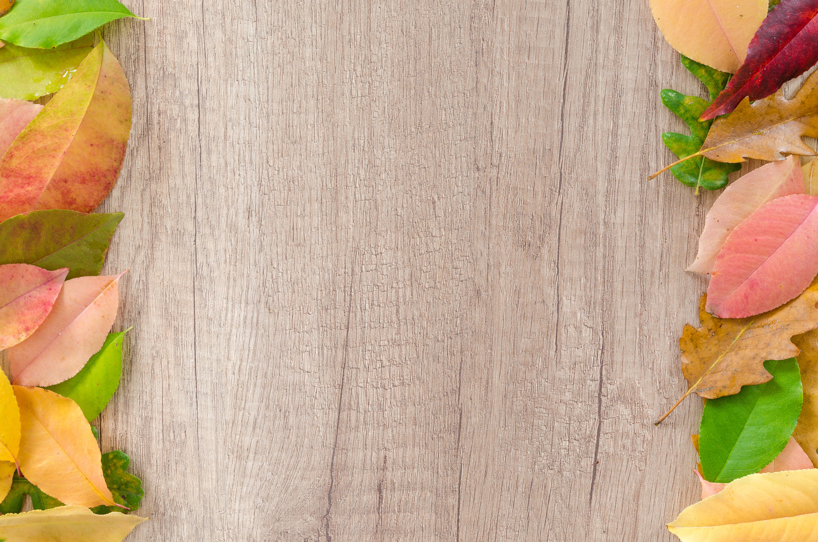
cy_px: 271
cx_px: 409
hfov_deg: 53.2
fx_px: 816
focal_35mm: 36
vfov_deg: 36.7
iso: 100
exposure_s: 4
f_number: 8
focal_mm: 24
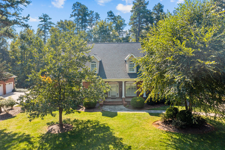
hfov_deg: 65.5
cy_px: 75
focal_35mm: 28
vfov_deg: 46.4
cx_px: 112
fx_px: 175
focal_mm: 10.26
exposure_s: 1/240
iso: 100
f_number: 5
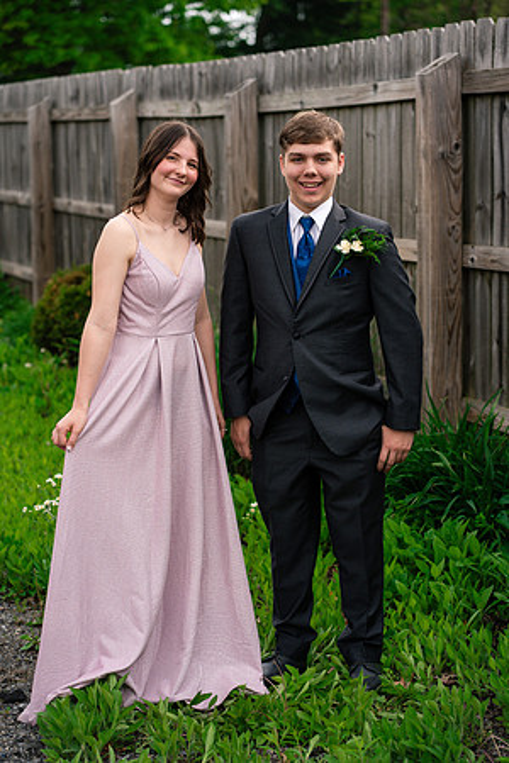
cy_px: 382
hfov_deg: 16.1
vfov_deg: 23.9
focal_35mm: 85
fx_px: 1803
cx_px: 254
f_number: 3.5
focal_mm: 85
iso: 400
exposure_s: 1/800
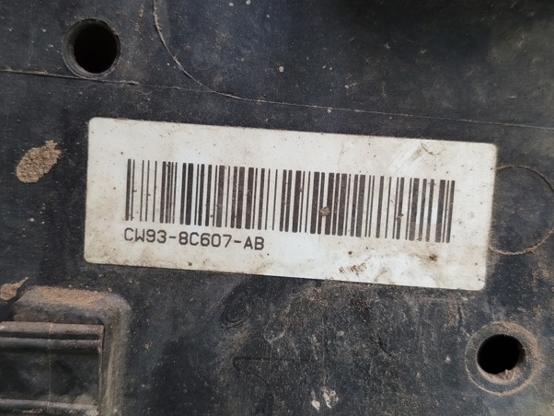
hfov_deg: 37.5
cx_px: 287
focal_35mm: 51
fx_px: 817
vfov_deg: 28.6
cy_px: 212
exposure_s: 1/50
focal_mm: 5.31
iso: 80
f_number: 1.7
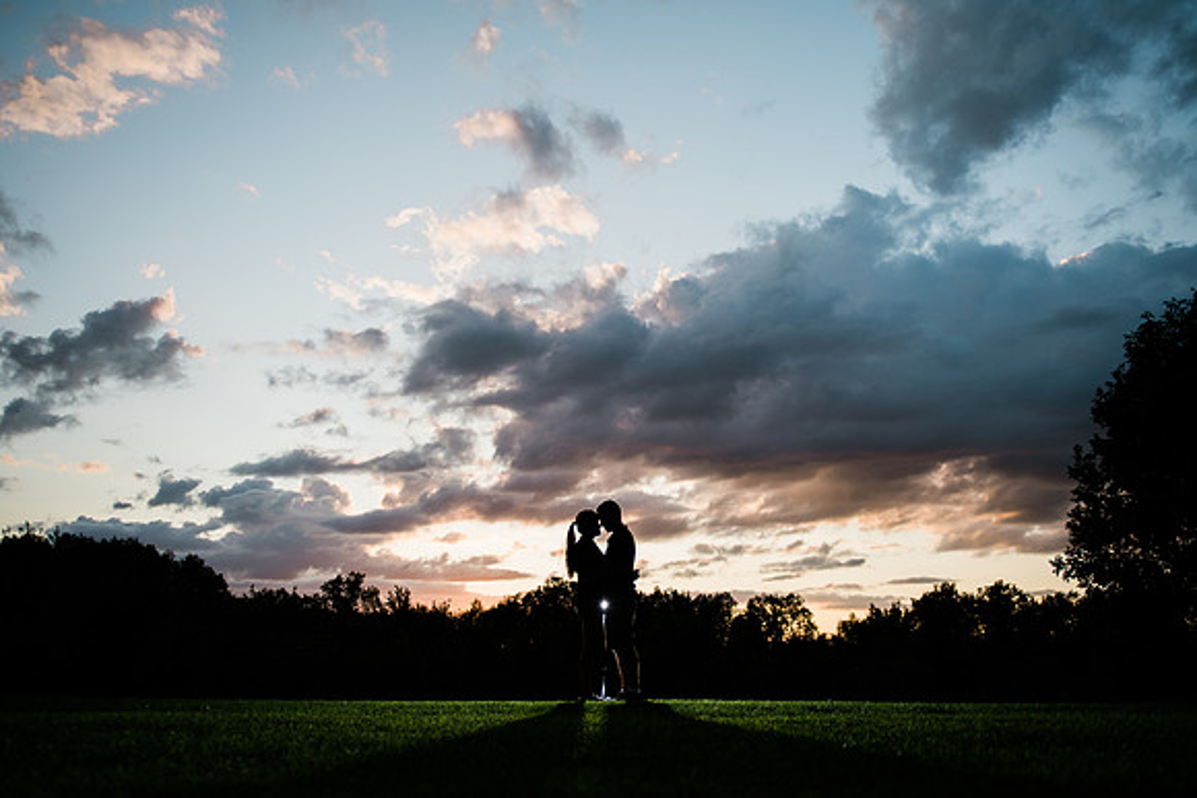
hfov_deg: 62.4
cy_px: 424
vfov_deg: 44.0
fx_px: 989
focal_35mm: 30
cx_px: 599
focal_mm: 27
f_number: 2.8
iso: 100
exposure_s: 1/1000
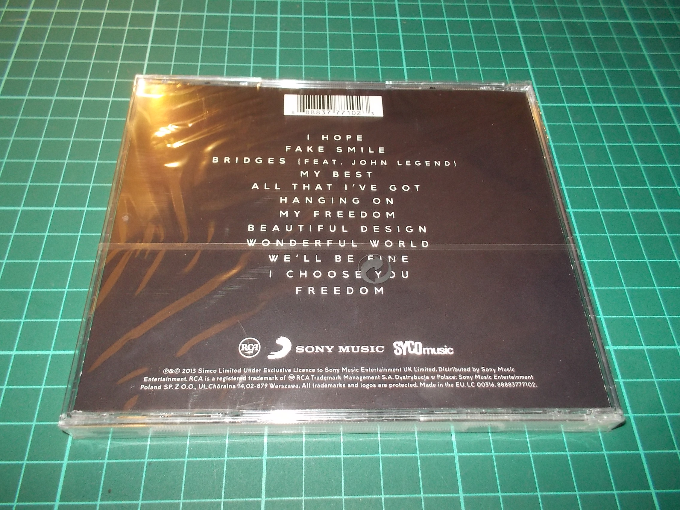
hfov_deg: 61.7
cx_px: 340
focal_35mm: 29
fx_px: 570
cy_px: 255
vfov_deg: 48.2
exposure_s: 1/30
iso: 200
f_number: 3.3
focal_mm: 4.1
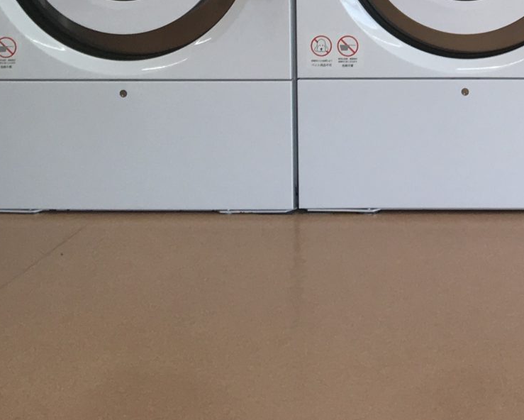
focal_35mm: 98
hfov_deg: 17.6
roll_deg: -0.7
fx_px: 1521
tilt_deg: -2.4
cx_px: 784
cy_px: -228
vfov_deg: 14.5
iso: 32
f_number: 2.2
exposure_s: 1/120
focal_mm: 4.15
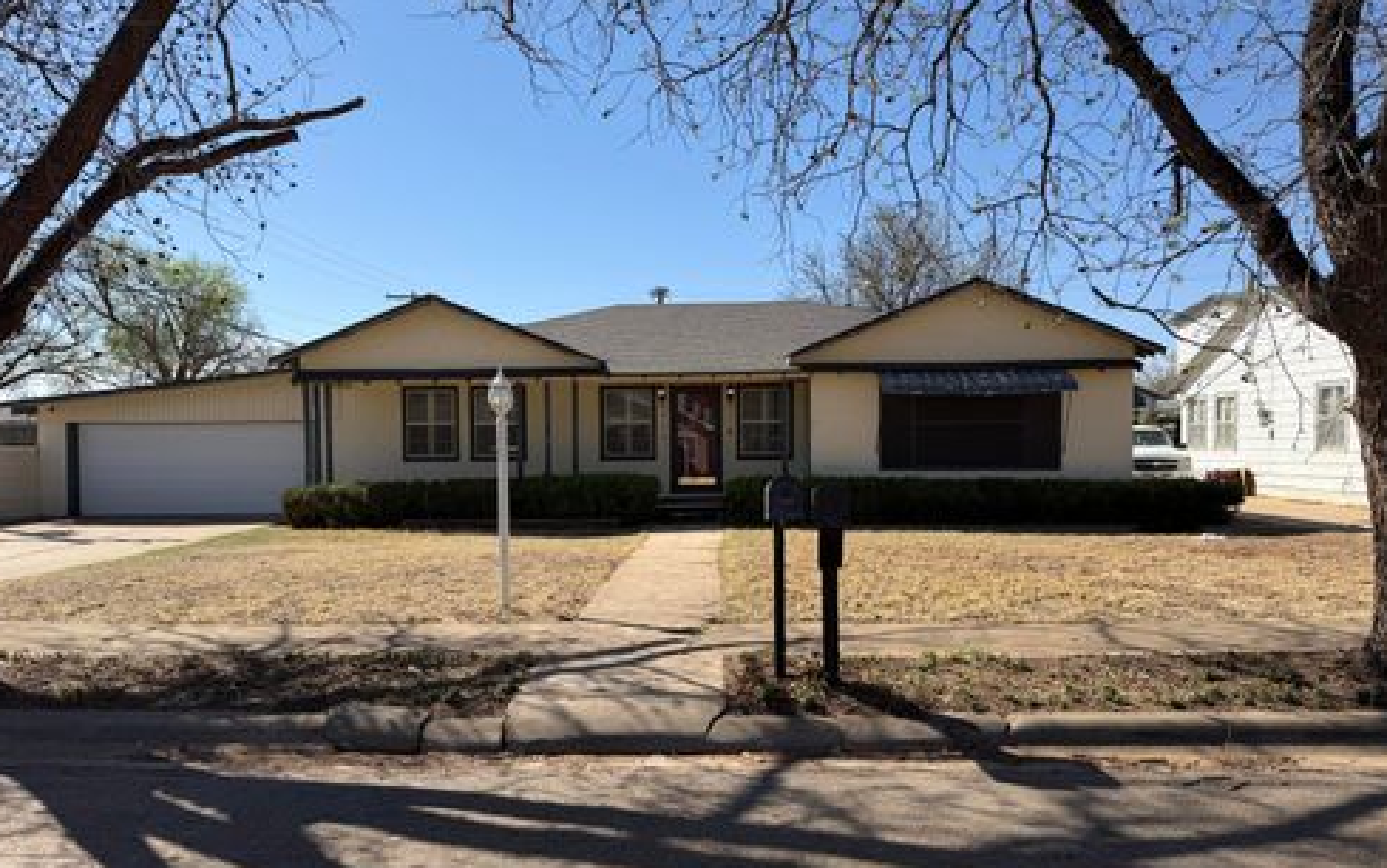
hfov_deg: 70.4
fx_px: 983
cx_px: 684
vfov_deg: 47.6
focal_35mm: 26
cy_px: 475
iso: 80
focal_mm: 6.76
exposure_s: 1/4405
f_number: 1.78
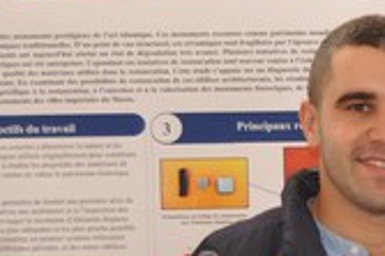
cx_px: 590
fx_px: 1966
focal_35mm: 184
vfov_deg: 7.4
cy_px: 322
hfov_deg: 10.8
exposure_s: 1/125
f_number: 4.5
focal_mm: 32
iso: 500
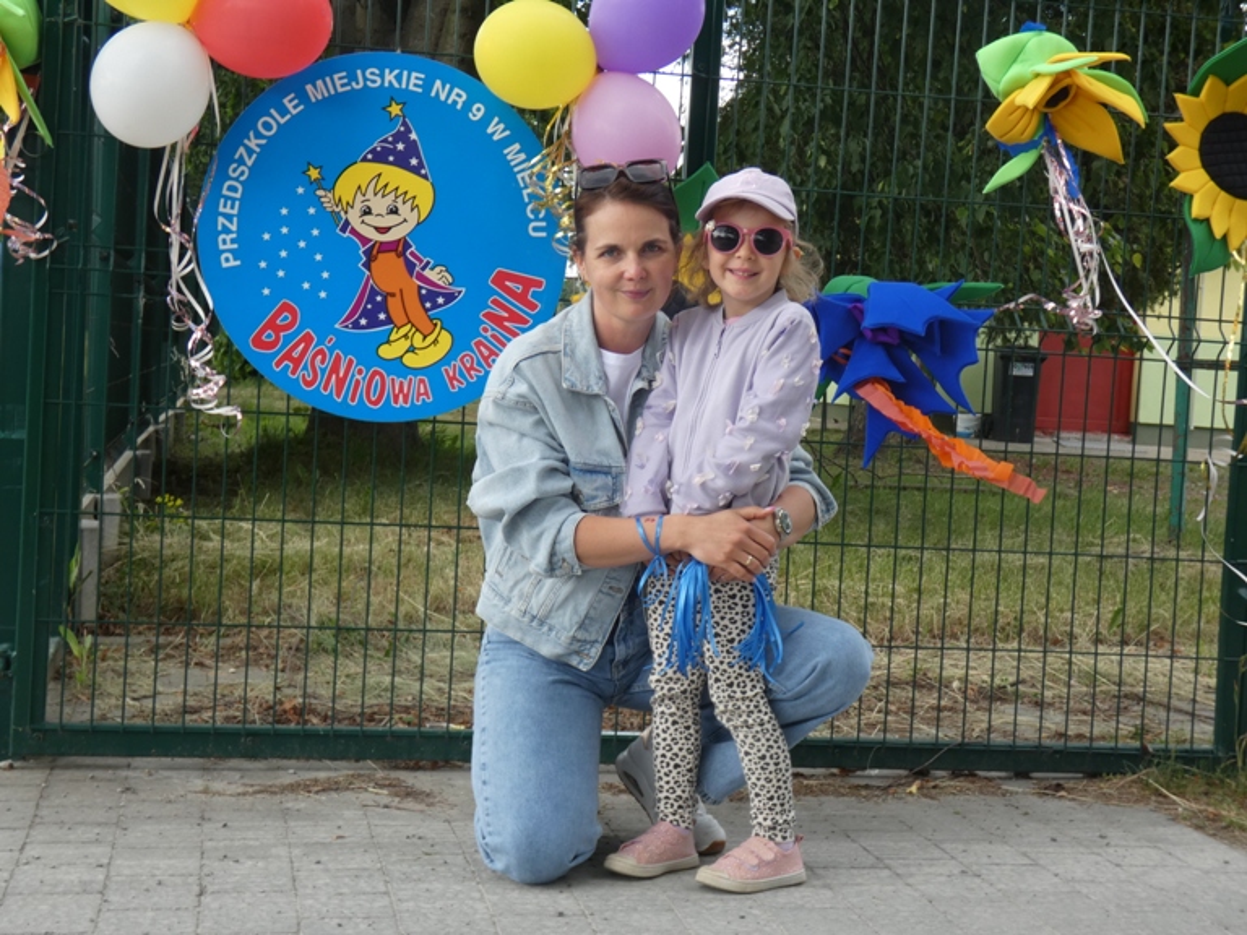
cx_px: 624
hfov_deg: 33.2
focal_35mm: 58
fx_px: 2089
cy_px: 468
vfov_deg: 25.2
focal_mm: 10.4
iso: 80
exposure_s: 1/100
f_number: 4.1
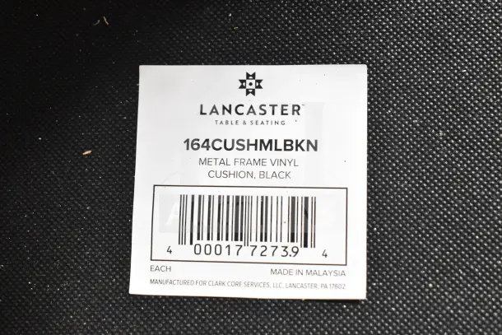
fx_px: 795
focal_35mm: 57
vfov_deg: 23.8
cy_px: 168
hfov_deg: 35.0
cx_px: 251
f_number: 7.1
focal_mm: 38
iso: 6400
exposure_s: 1/200
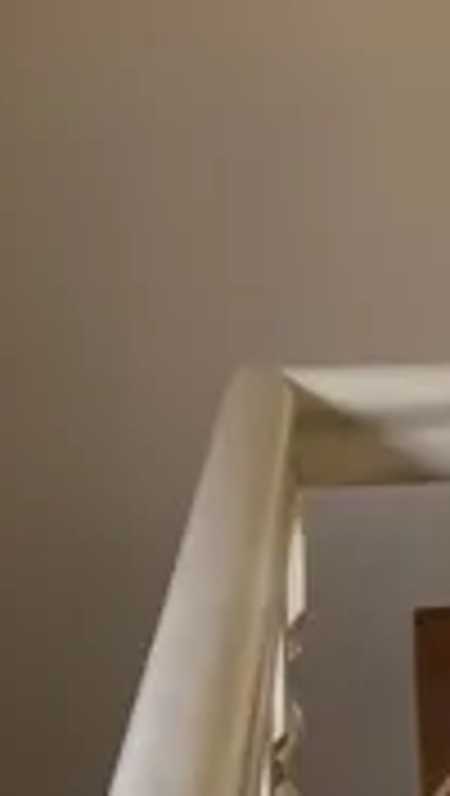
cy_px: 31
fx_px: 2030
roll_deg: +0.1
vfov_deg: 21.5
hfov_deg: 11.8
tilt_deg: -2.1
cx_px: 792
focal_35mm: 96
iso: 100
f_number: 1.6
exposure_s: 1/121
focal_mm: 4.2
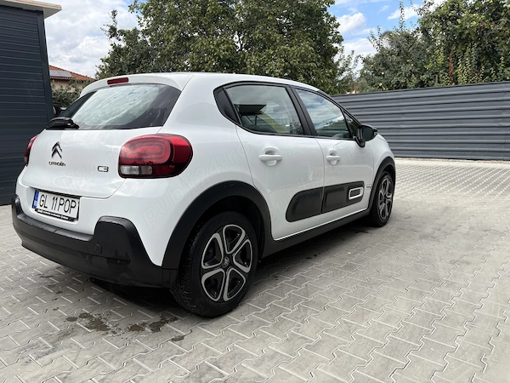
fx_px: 383
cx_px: 255
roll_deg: +1.5
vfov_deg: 53.1
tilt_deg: -8.8
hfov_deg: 67.3
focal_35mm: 26
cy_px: 192
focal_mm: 5.96
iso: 50
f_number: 1.6
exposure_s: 1/1364
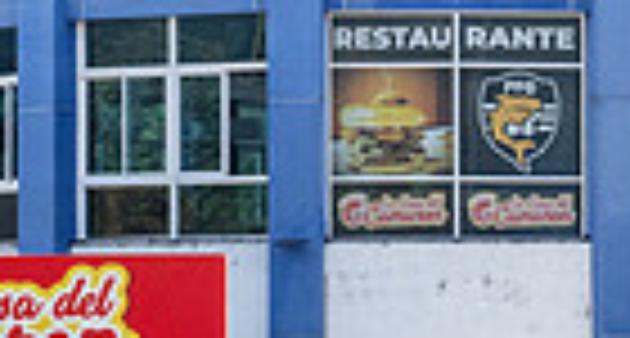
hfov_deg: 7.8
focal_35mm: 279
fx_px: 4608
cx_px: 477
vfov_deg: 4.2
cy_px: 242
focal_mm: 51
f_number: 8
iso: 1000
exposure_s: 1/500
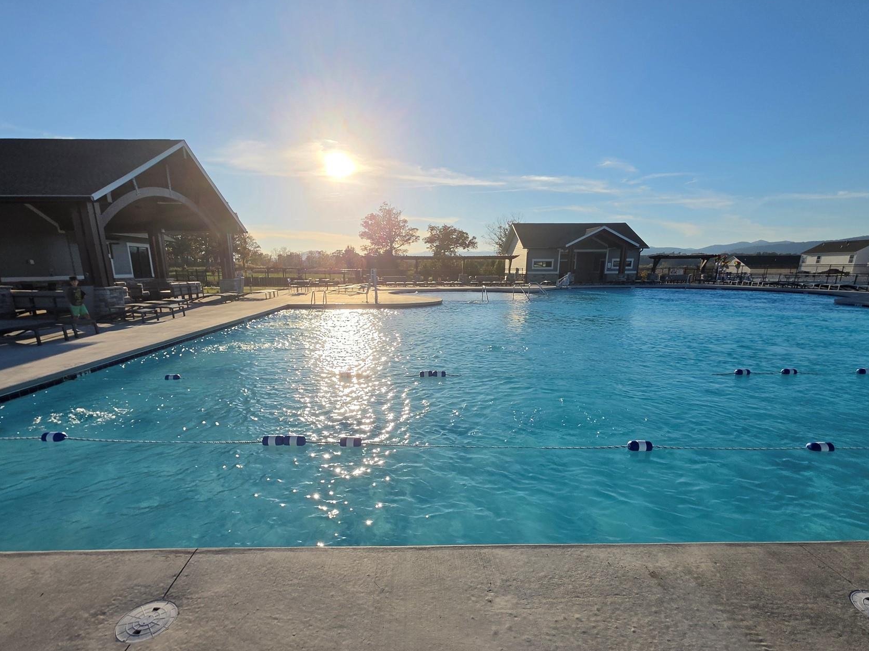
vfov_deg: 77.3
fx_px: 402
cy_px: 387
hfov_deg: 94.4
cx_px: 416
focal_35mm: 16
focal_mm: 2.2
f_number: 1.9
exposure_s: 1/5818
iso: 40
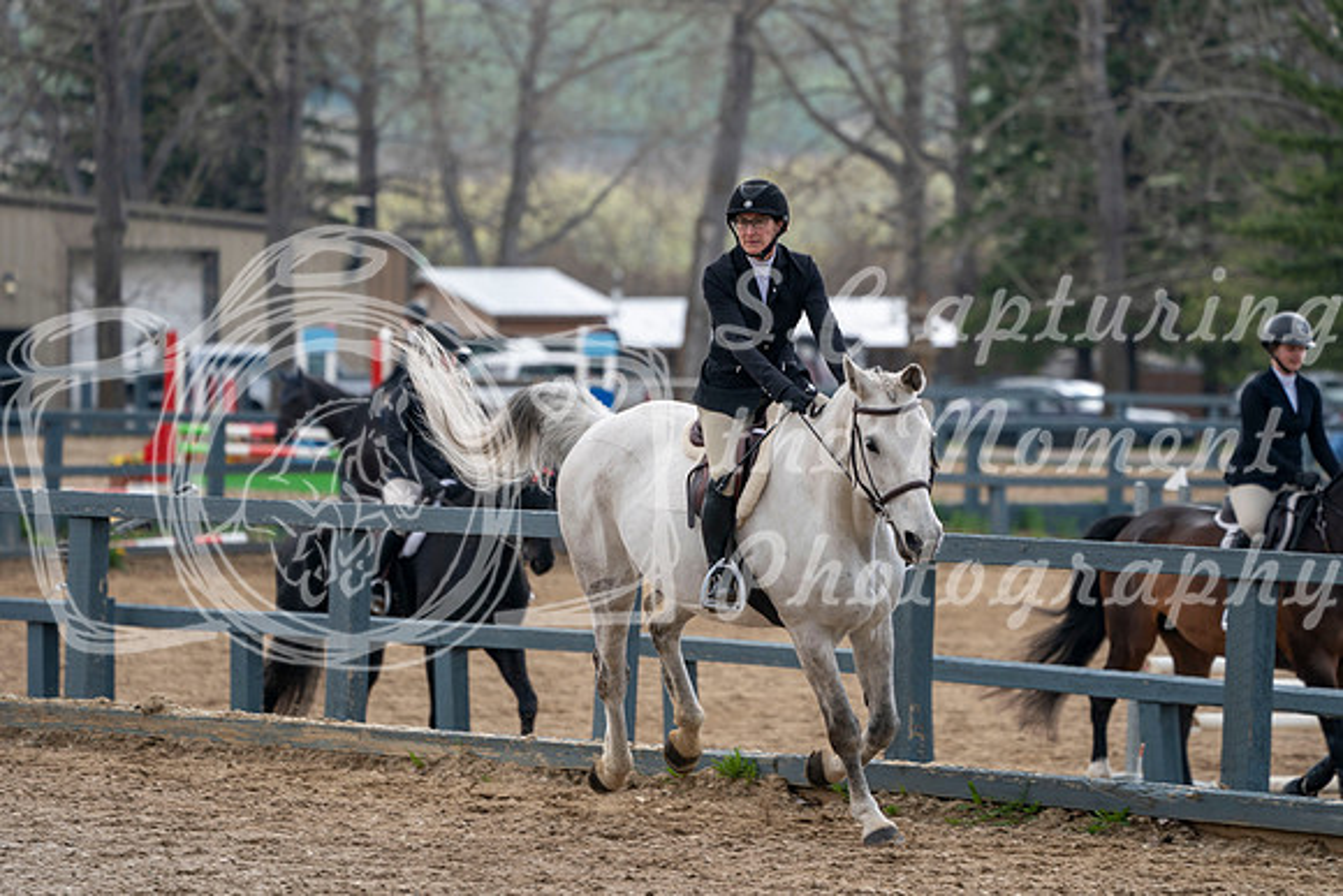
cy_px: 448
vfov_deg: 5.0
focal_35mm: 276
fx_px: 10298
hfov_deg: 7.5
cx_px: 672
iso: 125
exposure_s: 1/320
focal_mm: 276
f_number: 5.6
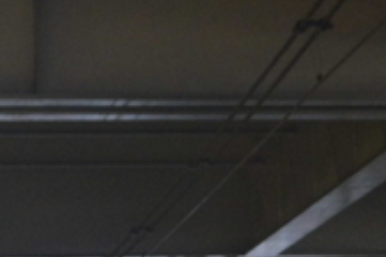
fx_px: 3677
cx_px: 885
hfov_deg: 5.8
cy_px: 585
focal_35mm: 343
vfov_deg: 3.9
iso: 1100
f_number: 5.6
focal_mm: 48
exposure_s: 1/60
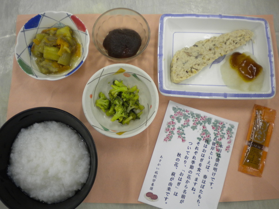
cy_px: 104
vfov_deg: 40.7
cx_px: 140
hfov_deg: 52.6
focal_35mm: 35
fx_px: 282
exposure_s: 1/53.7
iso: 219
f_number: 3.1
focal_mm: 6.3
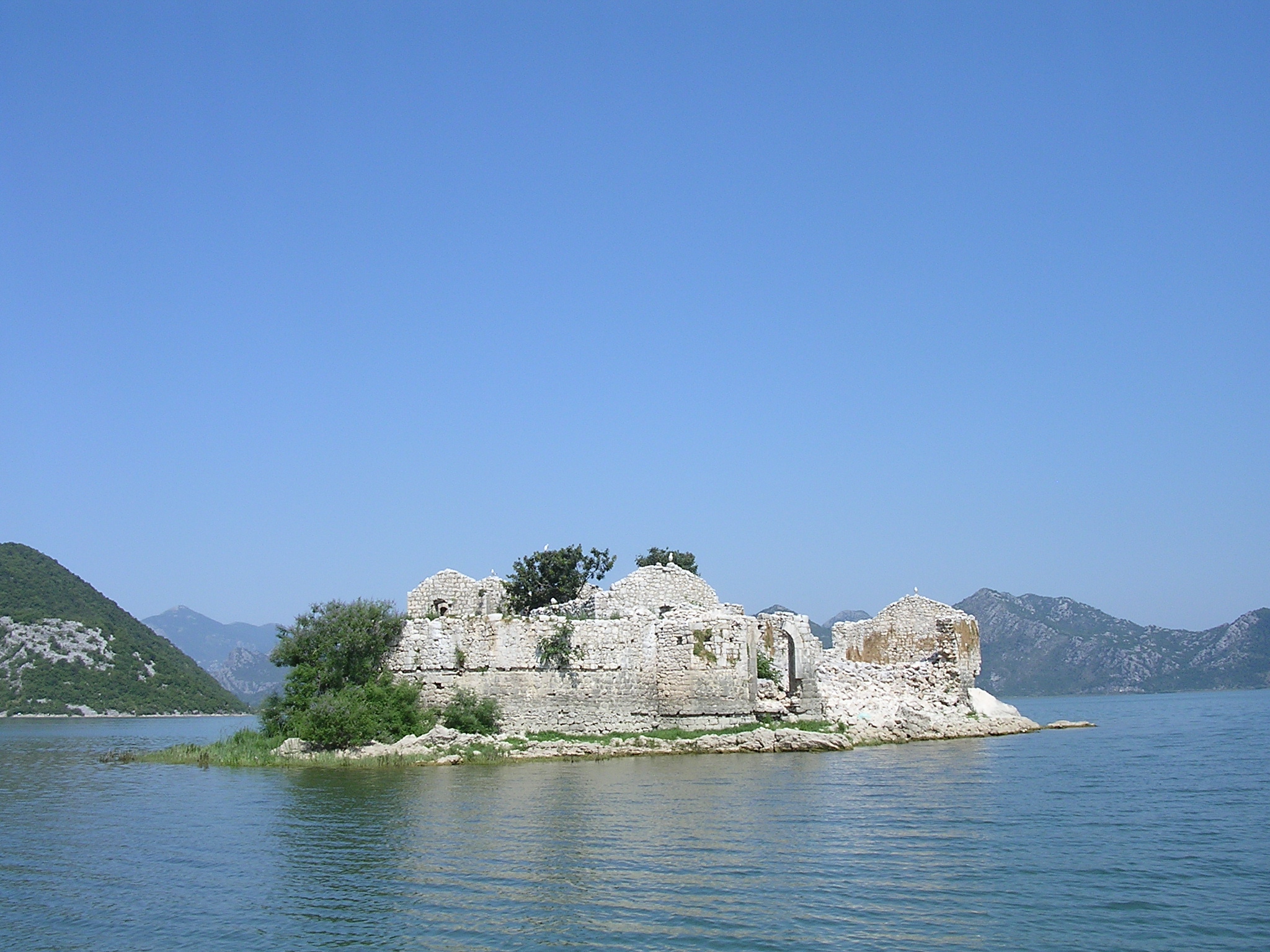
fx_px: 1394
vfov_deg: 37.7
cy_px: 476
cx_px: 635
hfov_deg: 49.0
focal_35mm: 38
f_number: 5.6
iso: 100
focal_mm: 5.8
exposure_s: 1/326
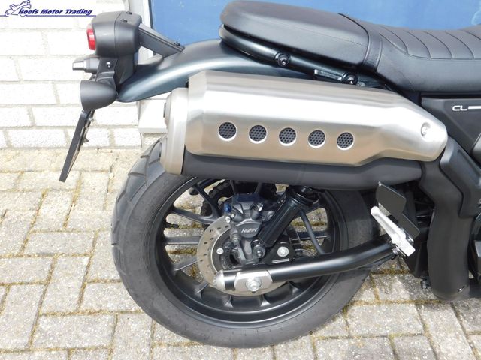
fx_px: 500
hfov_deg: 51.4
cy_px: 180
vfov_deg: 39.7
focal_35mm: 36
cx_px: 240
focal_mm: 6.3
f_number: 3.5
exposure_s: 1/250
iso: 125
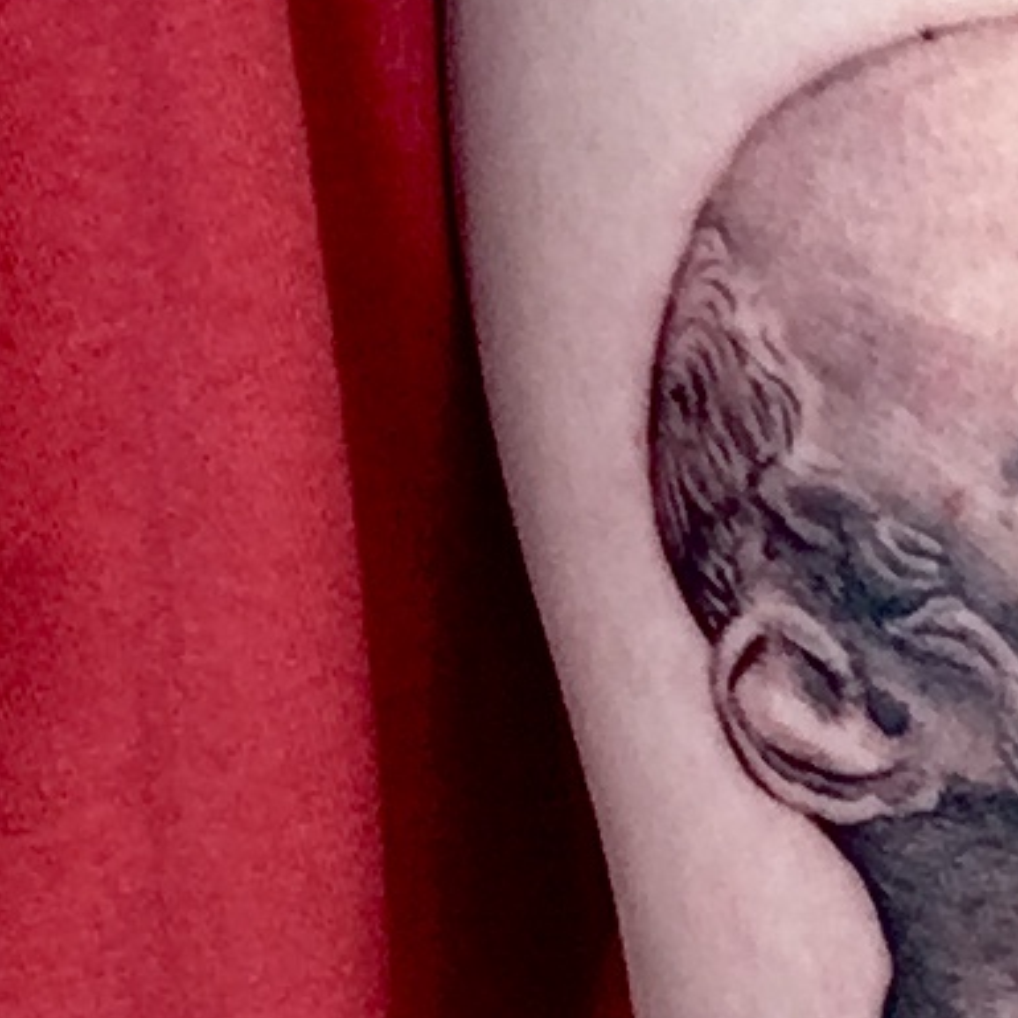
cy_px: 933
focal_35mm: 91
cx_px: 1179
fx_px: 3028
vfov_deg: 18.7
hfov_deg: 18.2
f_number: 2.4
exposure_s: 1/33
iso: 160
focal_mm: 2.15
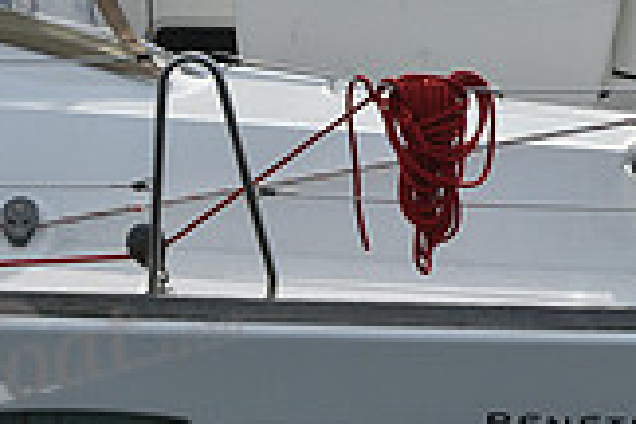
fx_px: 4434
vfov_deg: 5.5
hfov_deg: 8.2
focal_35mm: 251
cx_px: 451
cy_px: 124
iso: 320
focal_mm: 70
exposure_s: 1/1600
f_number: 8
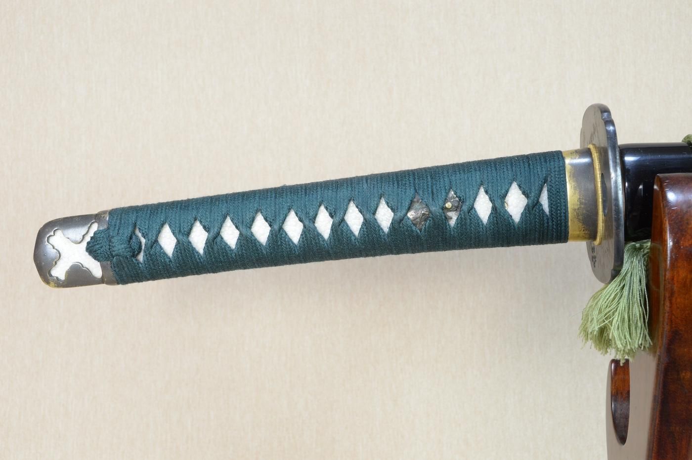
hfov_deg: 41.1
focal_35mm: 48
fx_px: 922
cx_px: 346
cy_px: 230
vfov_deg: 28.0
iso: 400
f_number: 11
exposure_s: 1/2
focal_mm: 32
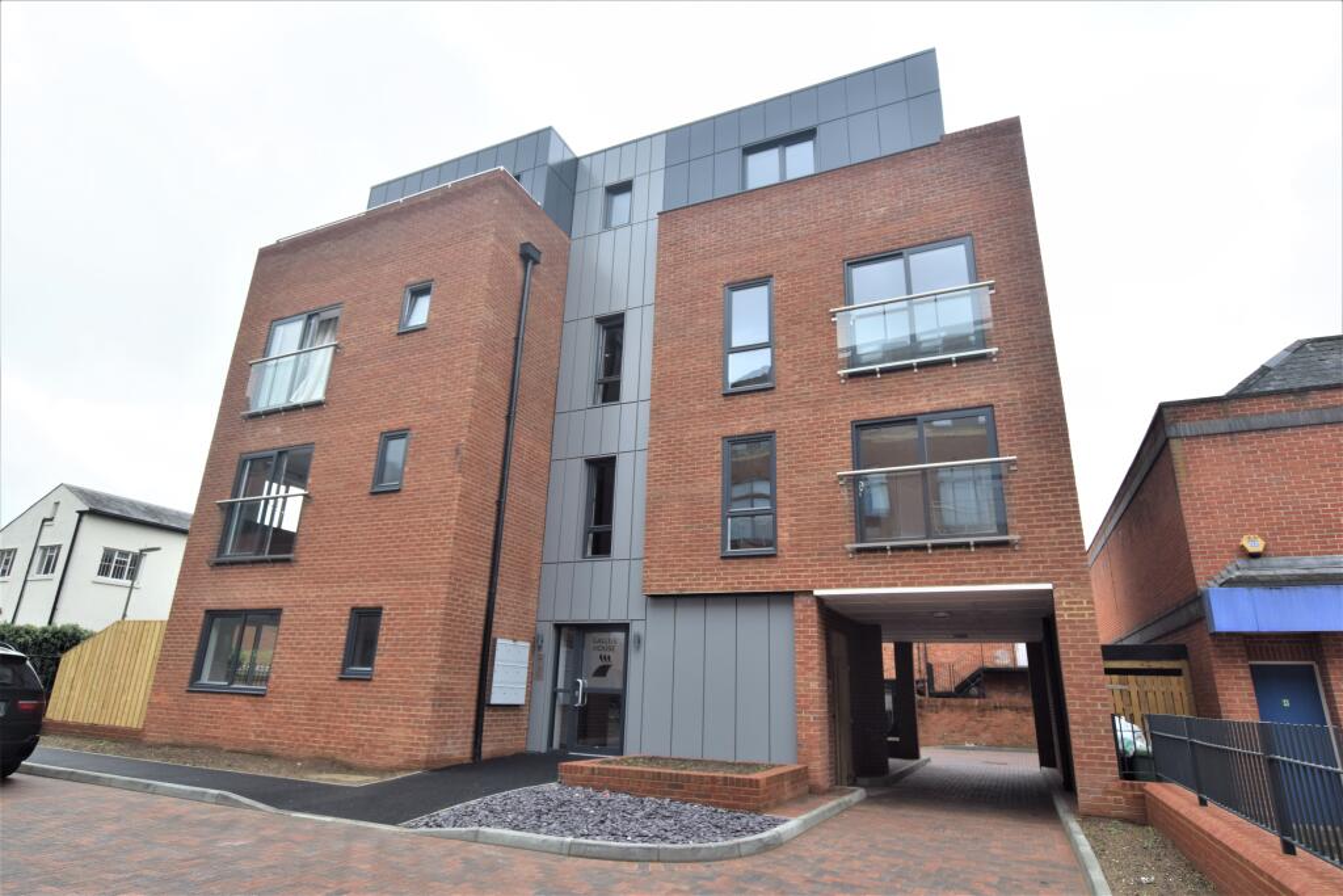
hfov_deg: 85.4
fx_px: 728
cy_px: 448
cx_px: 672
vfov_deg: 63.2
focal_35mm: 20
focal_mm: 13
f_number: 6.3
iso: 200
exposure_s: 1/160
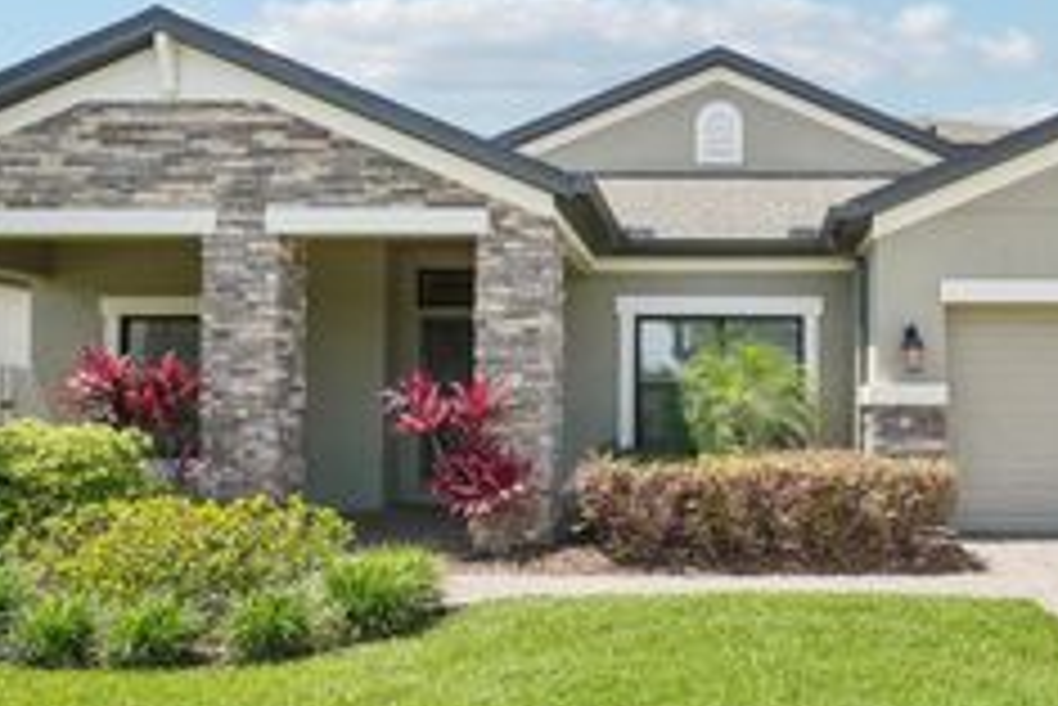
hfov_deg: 52.2
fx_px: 1050
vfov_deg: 37.2
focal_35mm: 36
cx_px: 729
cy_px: 375
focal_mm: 16.8
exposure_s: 1/1000
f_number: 8
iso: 400
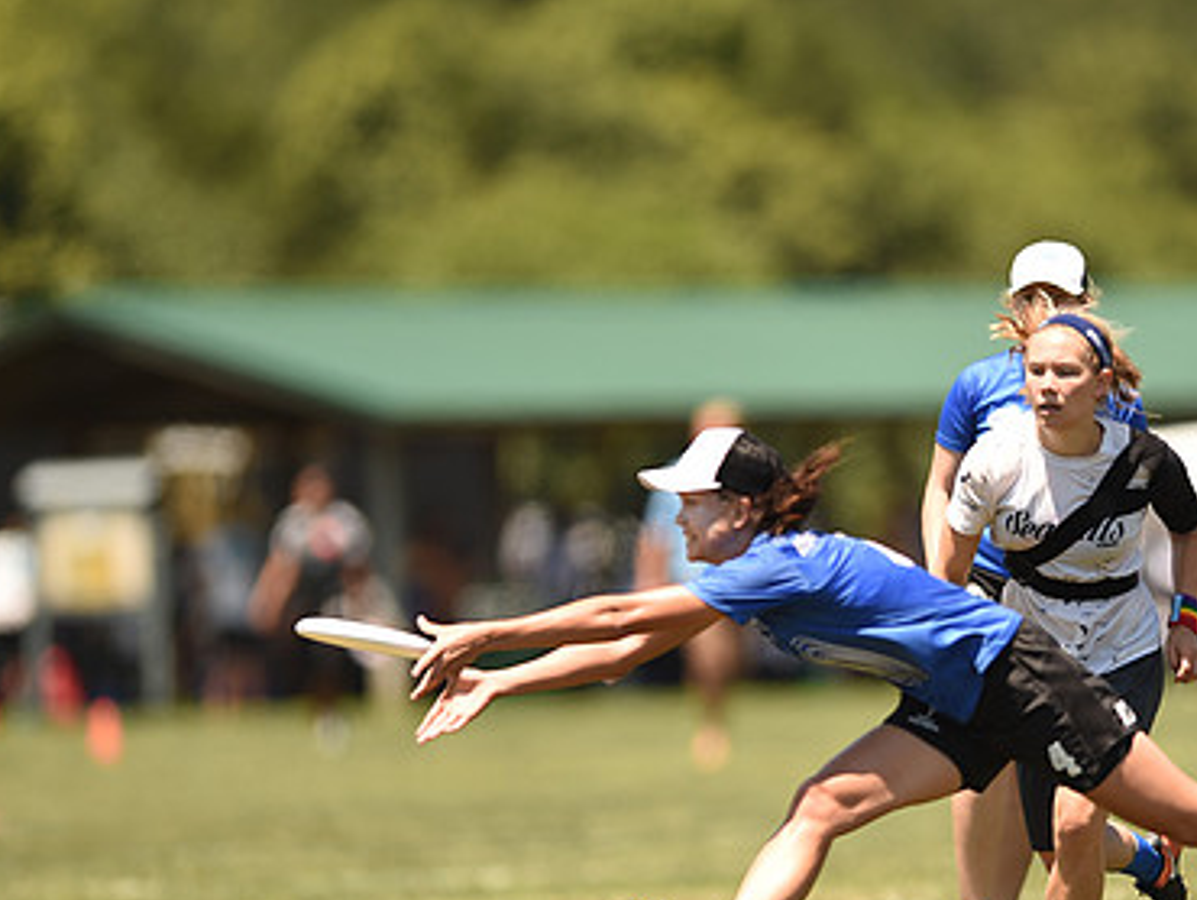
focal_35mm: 602
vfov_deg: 2.5
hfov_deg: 3.3
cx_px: 919
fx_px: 20830
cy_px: 558
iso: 100
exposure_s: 1/1000
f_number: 2.8
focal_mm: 400
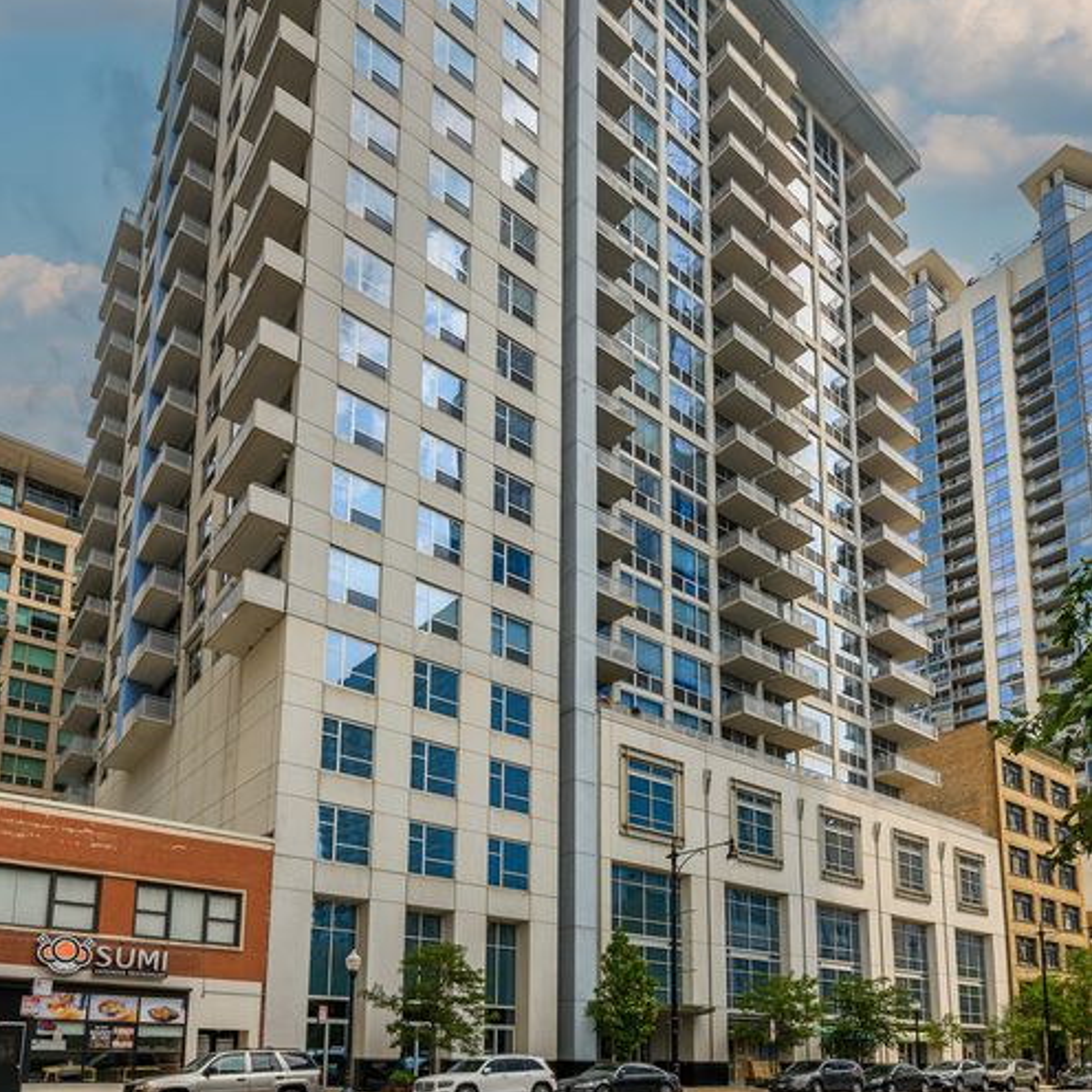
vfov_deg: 77.5
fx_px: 642
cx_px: 544
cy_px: 342
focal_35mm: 18
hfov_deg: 80.7
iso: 100
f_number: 8
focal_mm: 14
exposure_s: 1/640
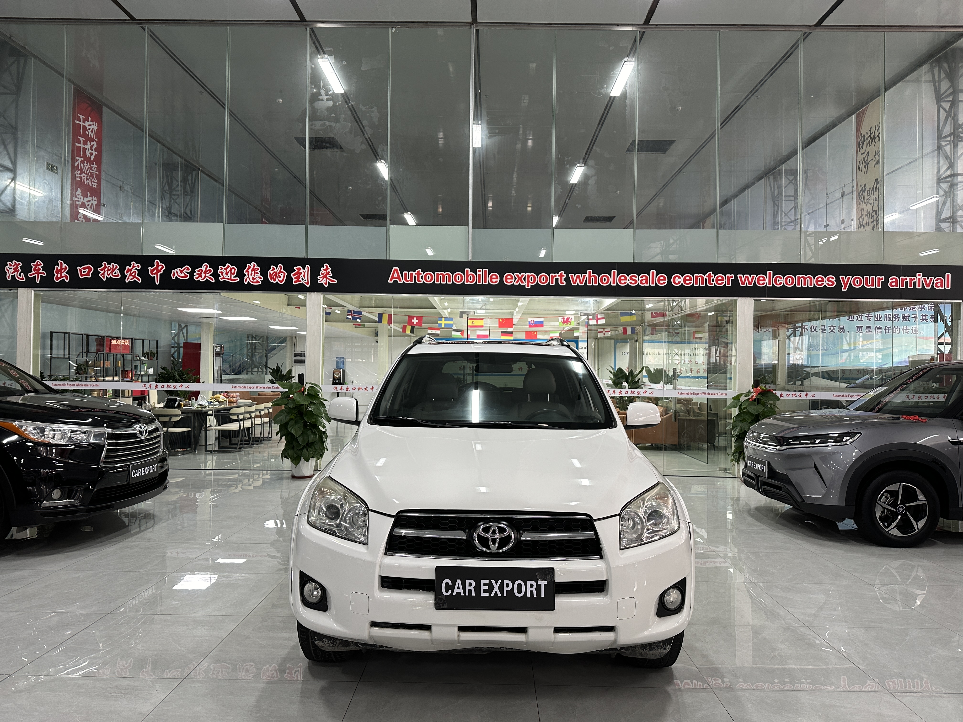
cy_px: 361
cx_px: 482
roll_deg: -0.7
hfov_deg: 71.6
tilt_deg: +0.9
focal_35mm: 24
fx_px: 668
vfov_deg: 56.8
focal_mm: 6.86
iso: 125
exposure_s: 1/100
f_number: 1.78
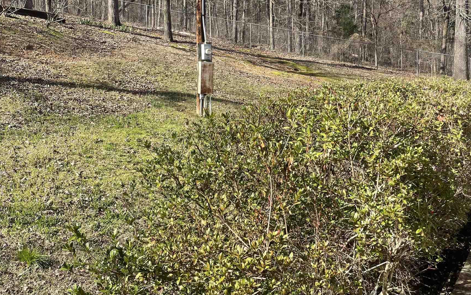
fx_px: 475
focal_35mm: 37
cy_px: 106
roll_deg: +1.8
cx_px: 235
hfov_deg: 52.7
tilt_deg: +0.8
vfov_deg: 34.2
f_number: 1.6
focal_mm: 4.2
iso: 32
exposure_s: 1/1261
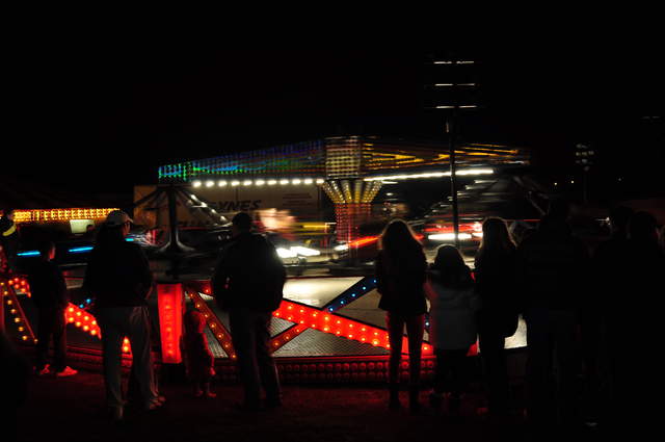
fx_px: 609
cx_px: 332
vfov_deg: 39.9
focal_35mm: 33
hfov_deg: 57.3
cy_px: 221
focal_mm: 22
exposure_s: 1/6
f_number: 3.8
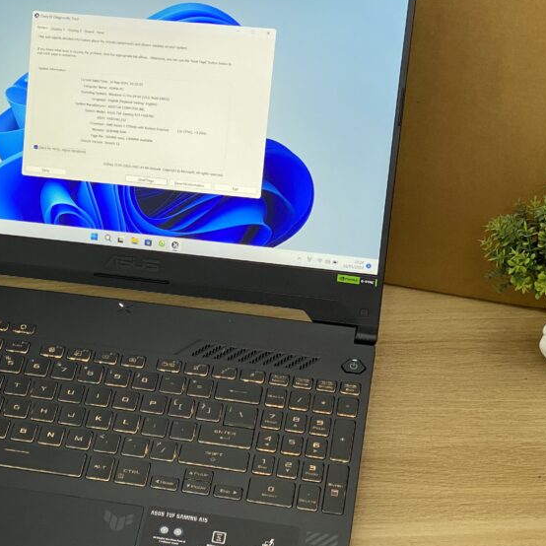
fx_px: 1517
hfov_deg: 20.2
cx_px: 102
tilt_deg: -36.9
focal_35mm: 85
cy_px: 293
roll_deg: +1.4
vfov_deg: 20.4
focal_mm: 6
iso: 80
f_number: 2
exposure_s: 1/50
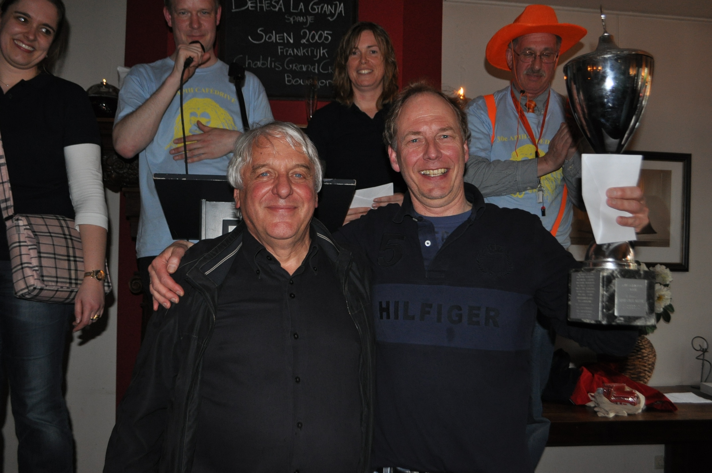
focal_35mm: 36
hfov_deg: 53.2
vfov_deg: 36.8
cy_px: 236
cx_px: 356
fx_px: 711
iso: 800
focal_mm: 24
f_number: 4
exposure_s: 1/60
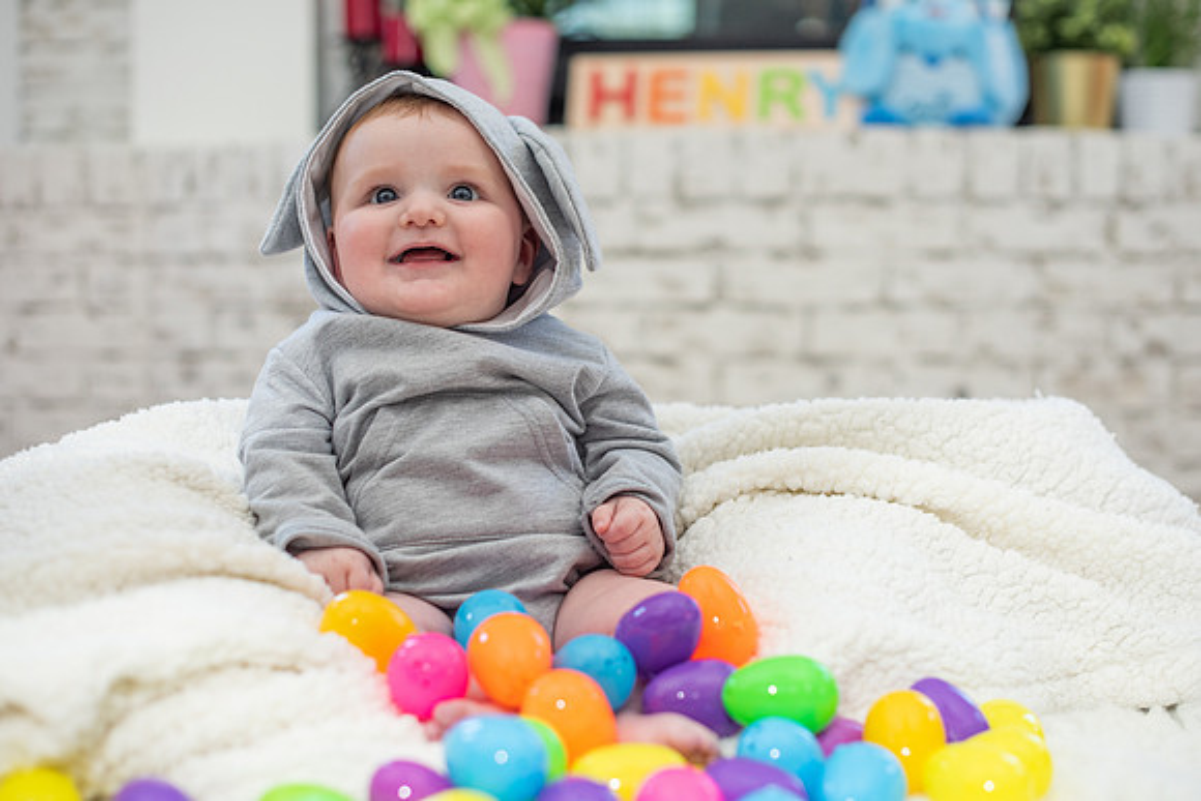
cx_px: 593
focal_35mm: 54
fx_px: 1808
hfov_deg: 36.7
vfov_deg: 25.0
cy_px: 420
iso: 160
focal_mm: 50
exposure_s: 1/250
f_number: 2.5
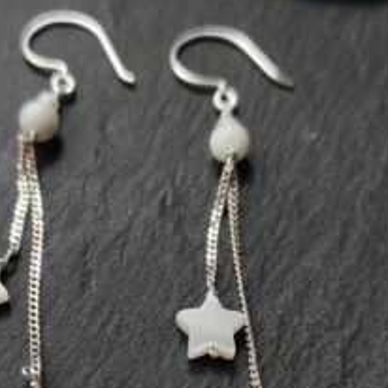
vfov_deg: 38.6
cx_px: 185
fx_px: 545
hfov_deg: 39.2
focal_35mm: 43
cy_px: 266
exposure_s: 1/50
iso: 143
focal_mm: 5.43
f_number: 1.89
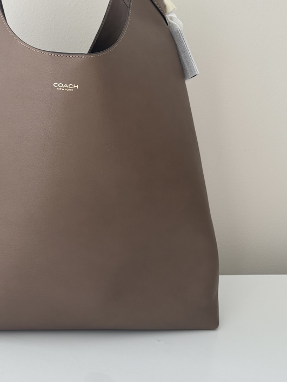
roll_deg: -3.0
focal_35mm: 49
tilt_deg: -4.2
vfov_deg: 38.5
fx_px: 541
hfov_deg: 29.3
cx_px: 73
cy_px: 131
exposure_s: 1/203
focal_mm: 5.96
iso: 64
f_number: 1.6
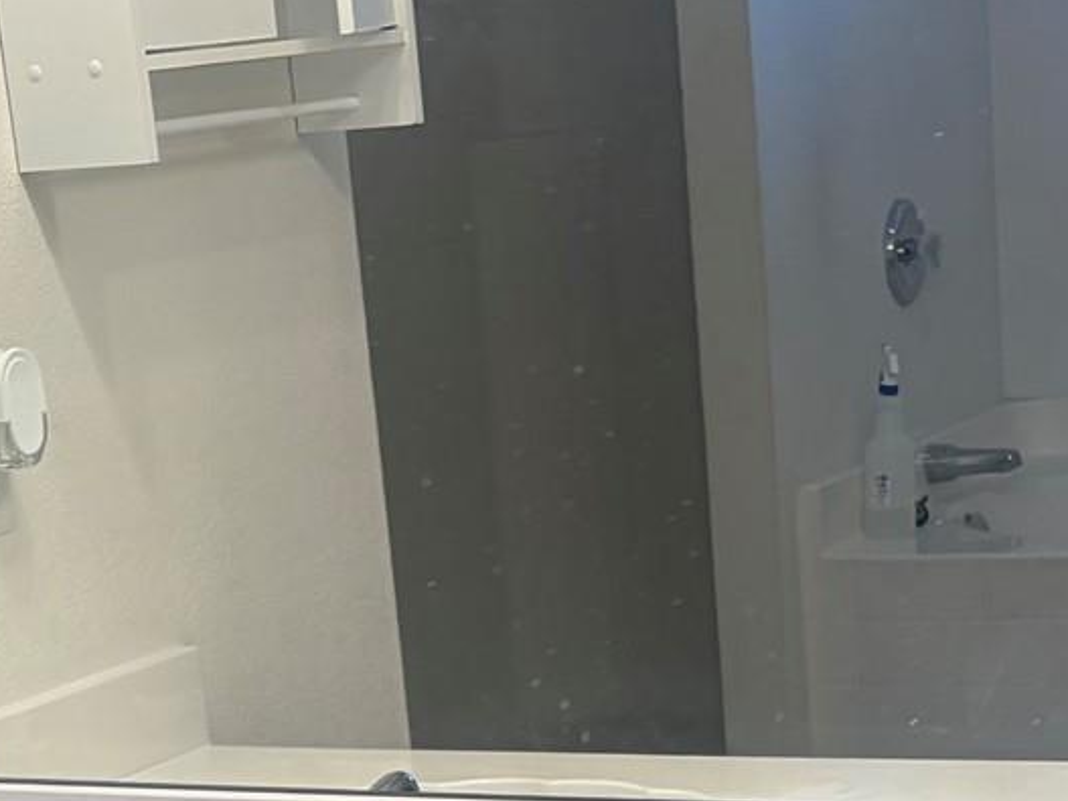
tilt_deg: -14.2
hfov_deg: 19.4
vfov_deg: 14.1
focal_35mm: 101
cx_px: 590
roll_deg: +4.3
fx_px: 3115
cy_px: 998
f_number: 1.6
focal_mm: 5.96
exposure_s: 1/120
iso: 40
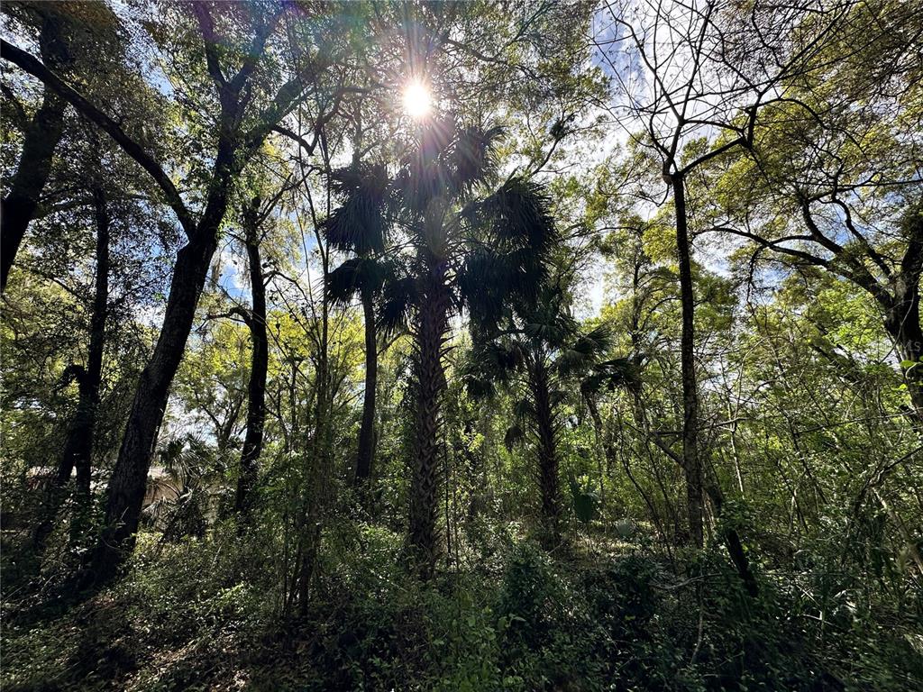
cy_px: 346
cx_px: 462
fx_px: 373
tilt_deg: +21.8
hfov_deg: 102.1
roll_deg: -1.4
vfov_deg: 85.7
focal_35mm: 14
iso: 50
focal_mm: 2.22
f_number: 2.2
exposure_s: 1/1795
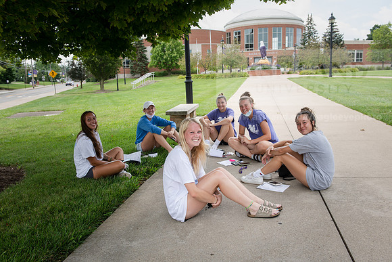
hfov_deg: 58.7
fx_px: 349
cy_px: 131
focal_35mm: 32
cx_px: 196
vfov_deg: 41.1
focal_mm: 32
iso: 200
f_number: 5.6
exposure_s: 1/250
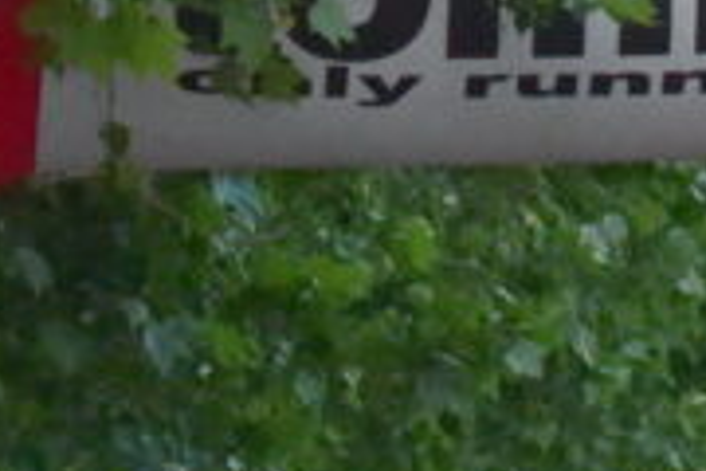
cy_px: 781
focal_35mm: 511
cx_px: 788
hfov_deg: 4.0
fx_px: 10020
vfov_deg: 2.7
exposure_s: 1/1000
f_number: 5.6
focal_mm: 120
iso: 3200
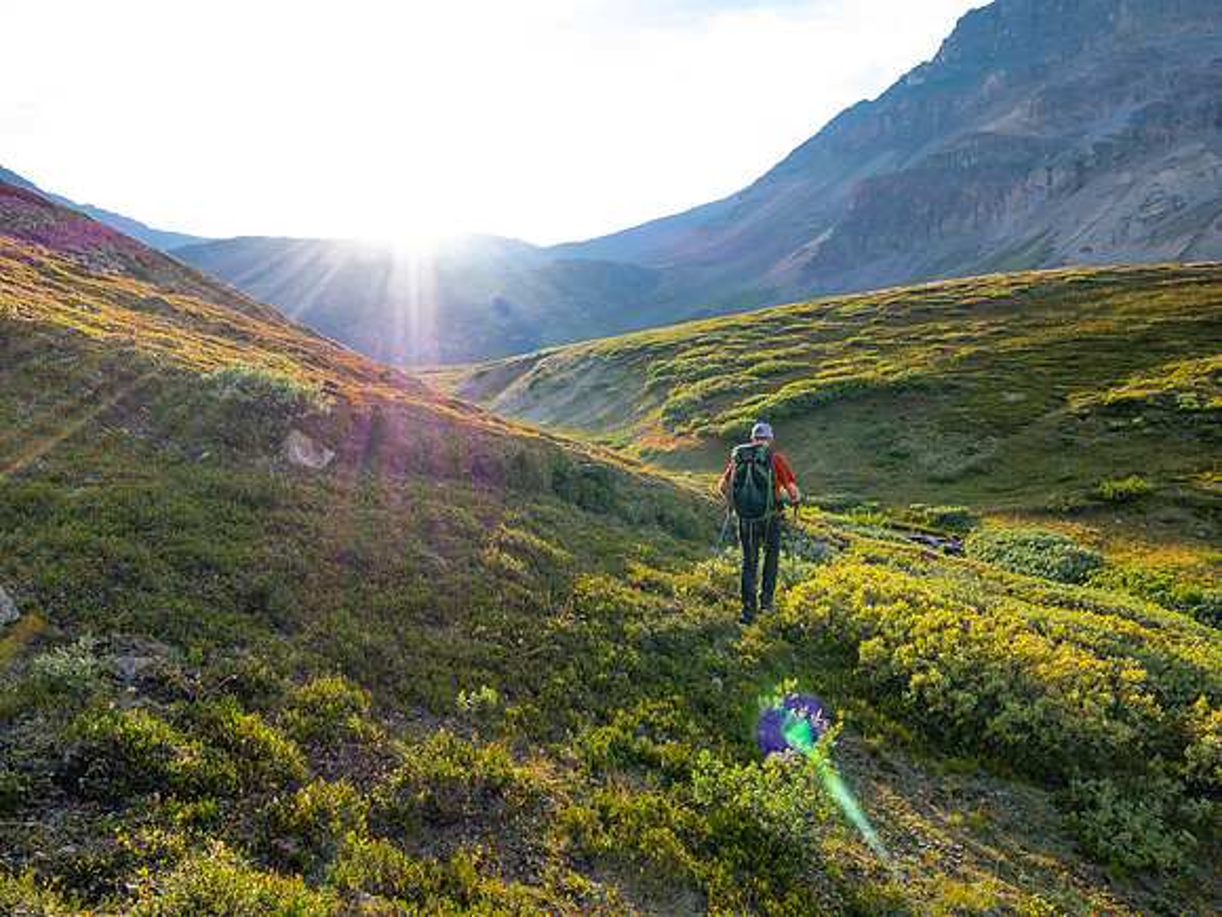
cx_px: 611
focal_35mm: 24
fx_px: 847
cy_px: 458
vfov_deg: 56.8
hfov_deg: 71.6
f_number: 8
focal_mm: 12
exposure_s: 1/60
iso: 200
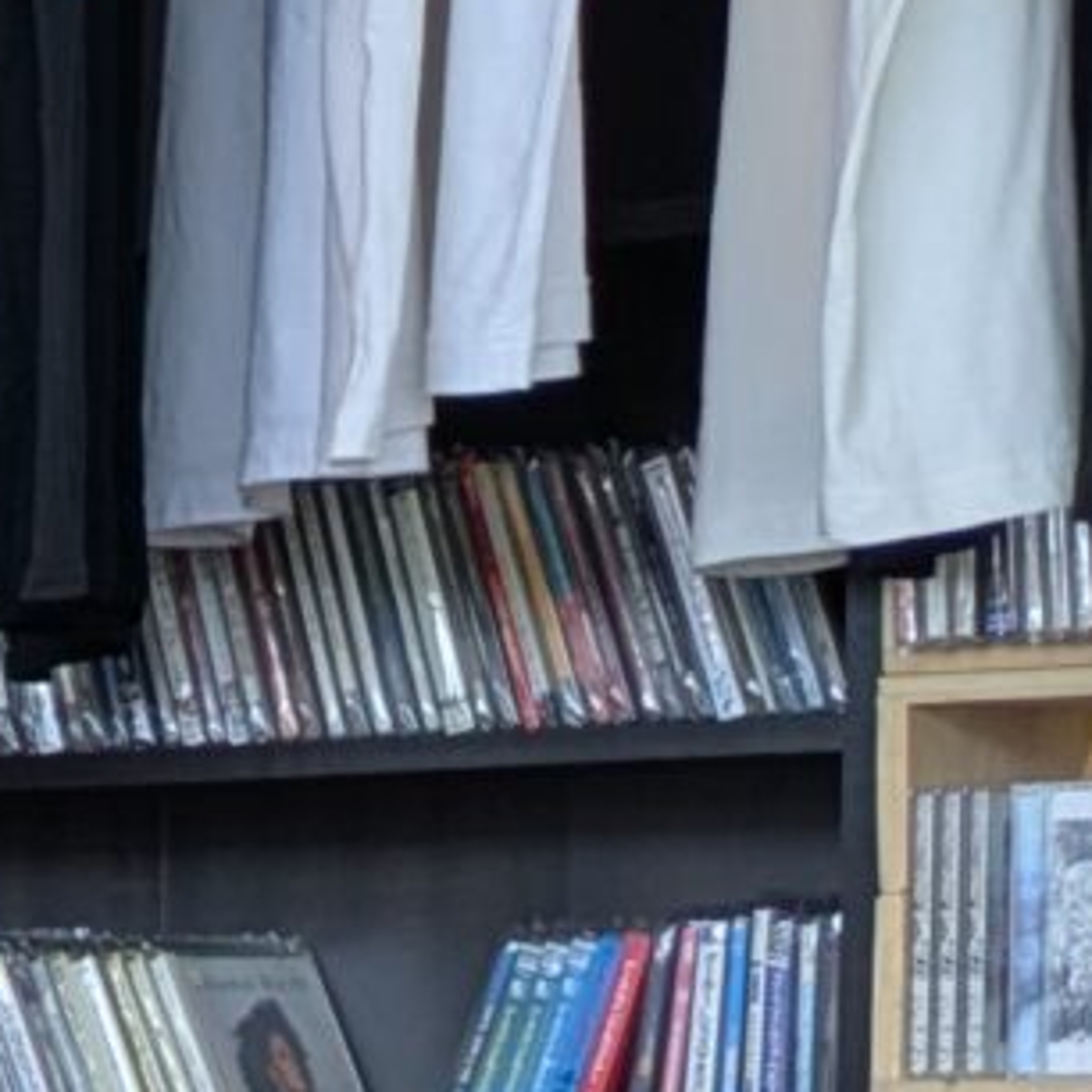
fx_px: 6603
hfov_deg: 7.4
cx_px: -2908
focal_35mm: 185
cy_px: 1559
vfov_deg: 9.2
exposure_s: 1/25
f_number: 1.89
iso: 46
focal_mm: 5.43
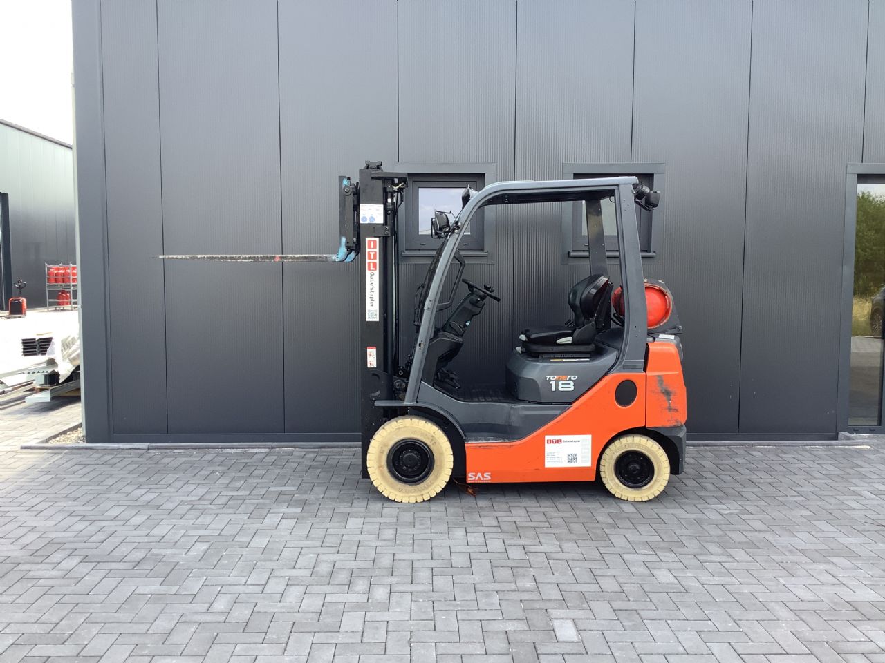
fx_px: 793
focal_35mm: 31
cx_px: 442
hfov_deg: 58.4
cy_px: 332
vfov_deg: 45.4
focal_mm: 3.3
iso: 25
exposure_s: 1/165
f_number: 2.4
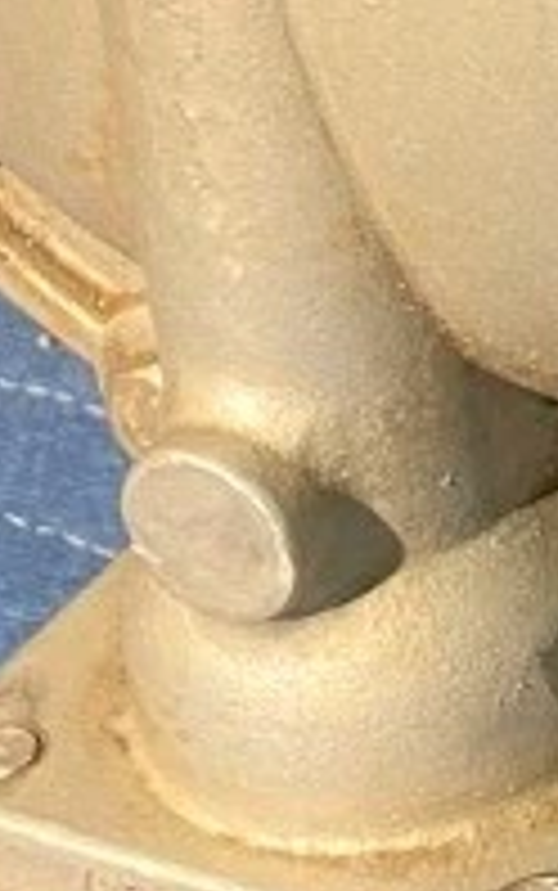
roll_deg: +2.1
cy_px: 212
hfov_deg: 6.4
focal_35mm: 200
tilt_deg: -31.3
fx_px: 4859
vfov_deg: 10.5
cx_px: 1166
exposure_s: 1/60
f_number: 1.8
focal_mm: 4.25
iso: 160
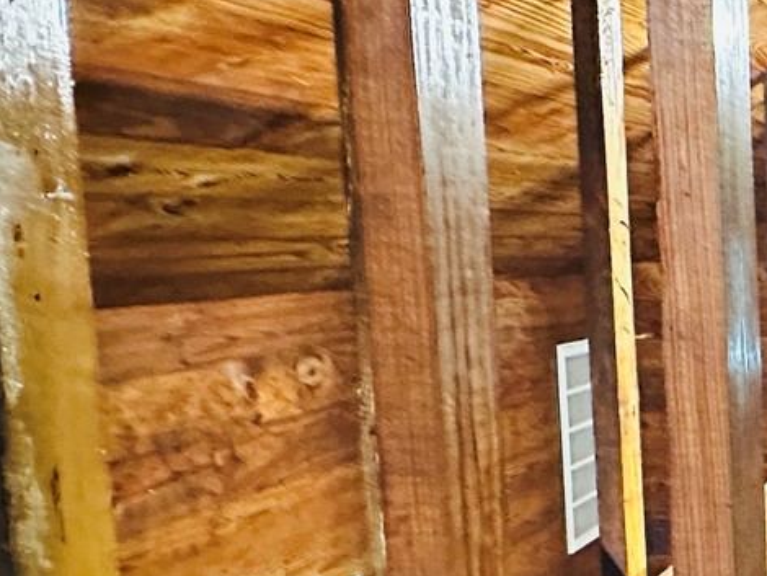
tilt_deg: -7.1
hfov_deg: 25.7
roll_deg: +0.1
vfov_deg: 23.9
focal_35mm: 61
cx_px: 1069
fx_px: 1352
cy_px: 385
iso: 1250
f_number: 2.2
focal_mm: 2.22
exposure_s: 1/40
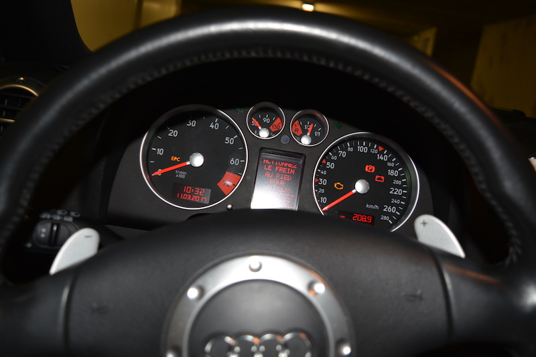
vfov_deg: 38.3
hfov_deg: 55.1
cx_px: 268
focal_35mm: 34
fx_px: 514
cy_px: 178
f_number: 3.8
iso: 450
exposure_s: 1/60
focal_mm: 23
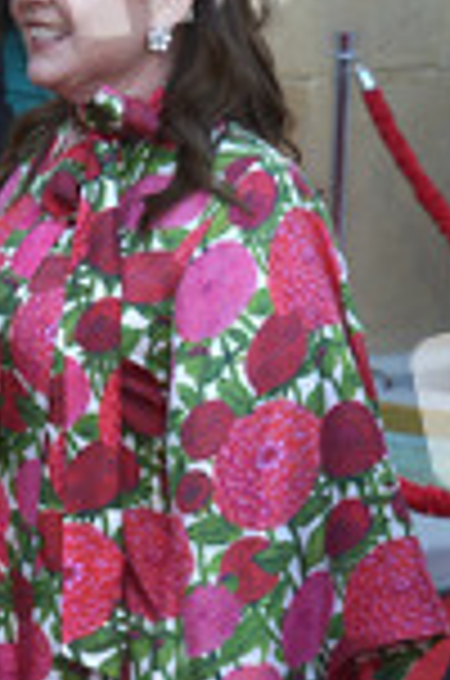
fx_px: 3503
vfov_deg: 11.0
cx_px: -124
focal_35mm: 186
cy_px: 608
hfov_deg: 7.3
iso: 400
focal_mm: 70
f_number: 7.1
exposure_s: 1/250
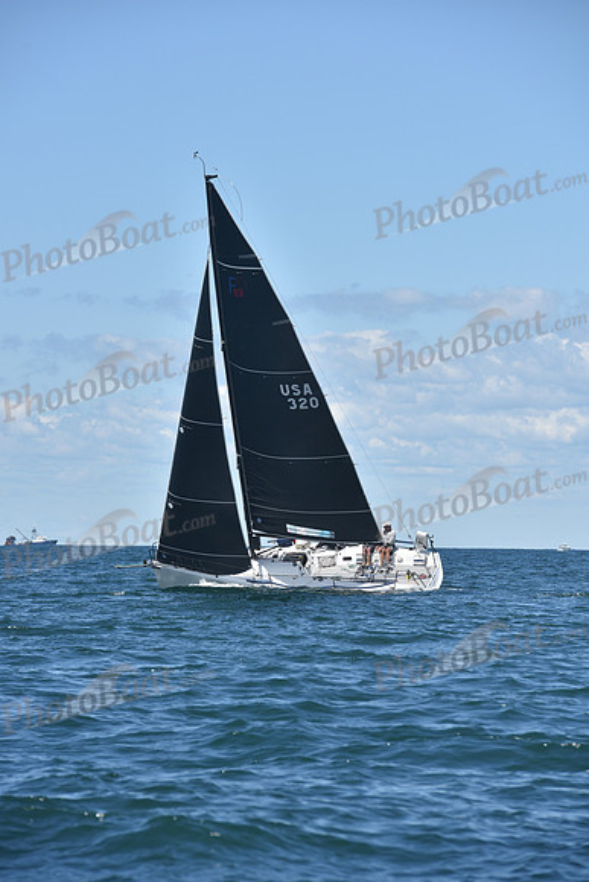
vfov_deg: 10.3
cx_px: 294
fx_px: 4905
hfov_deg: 6.9
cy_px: 441
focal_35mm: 200
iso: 250
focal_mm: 200
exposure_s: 1/800
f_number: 9
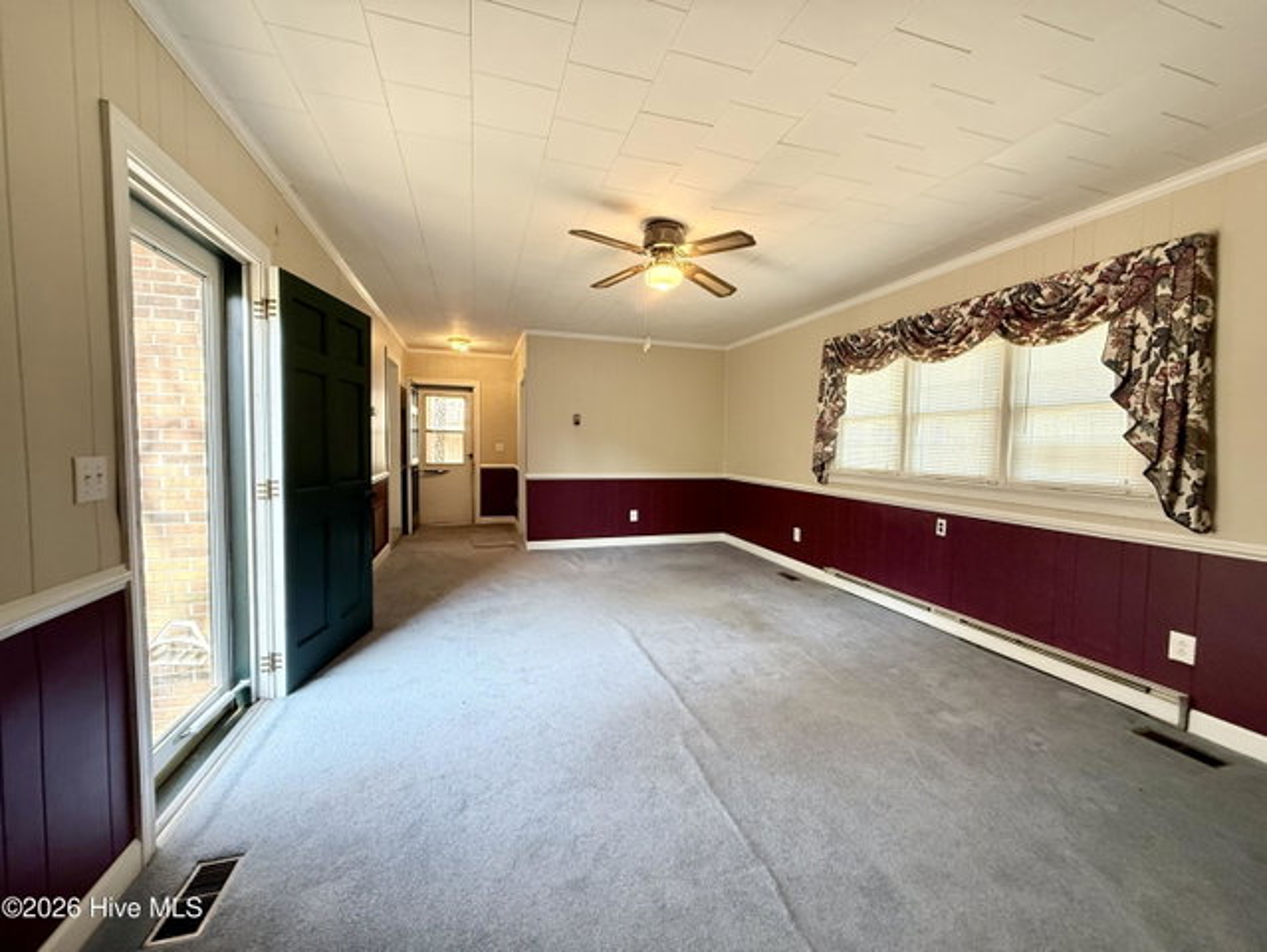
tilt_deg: -3.8
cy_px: 476
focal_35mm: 14
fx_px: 513
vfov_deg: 85.7
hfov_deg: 102.0
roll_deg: -0.7
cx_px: 634
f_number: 2.2
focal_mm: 2.22
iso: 400
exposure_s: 1/120
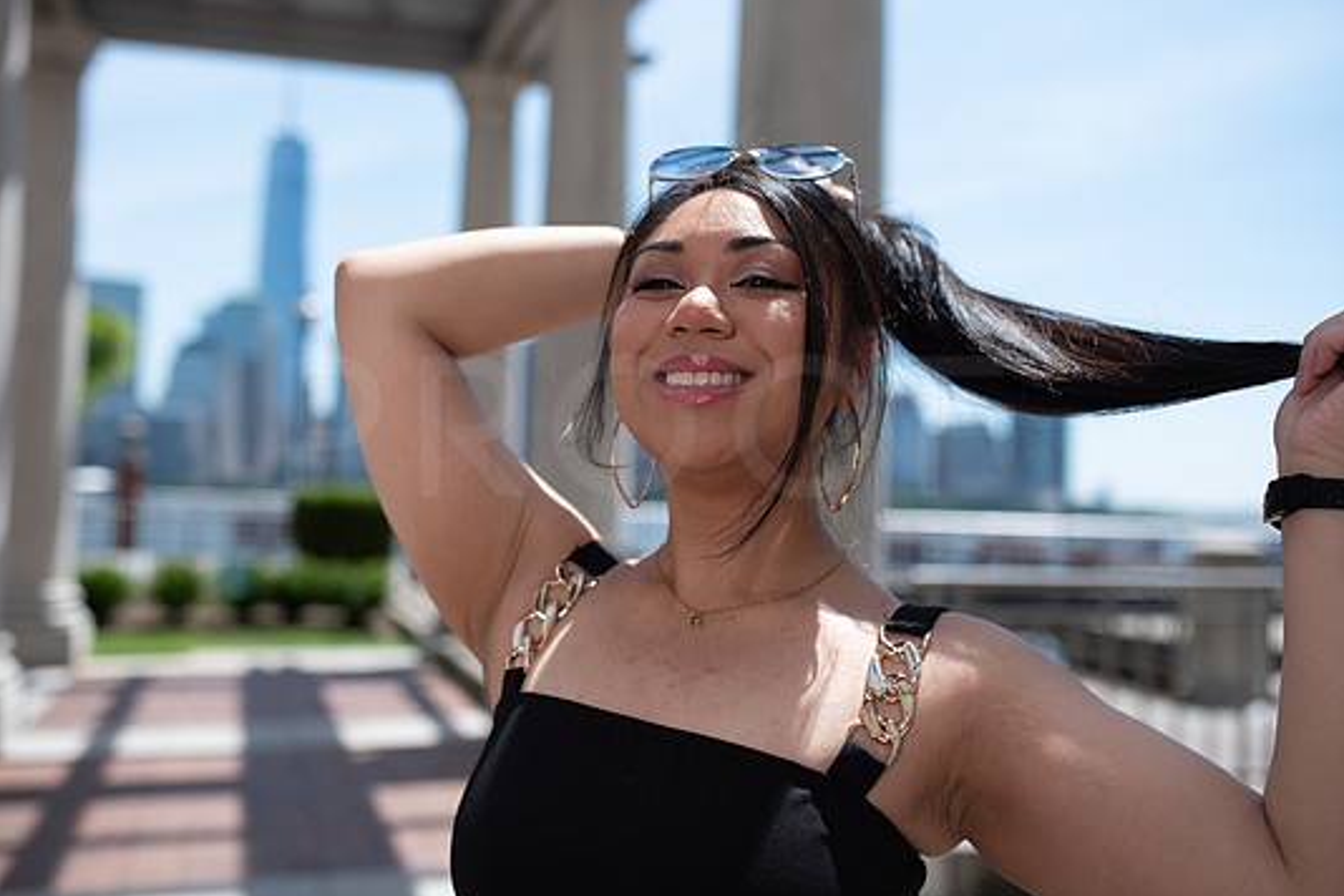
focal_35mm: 38
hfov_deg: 50.7
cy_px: 427
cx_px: 644
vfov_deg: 35.0
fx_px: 1419
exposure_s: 1/2000
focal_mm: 35
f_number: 2.5
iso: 100
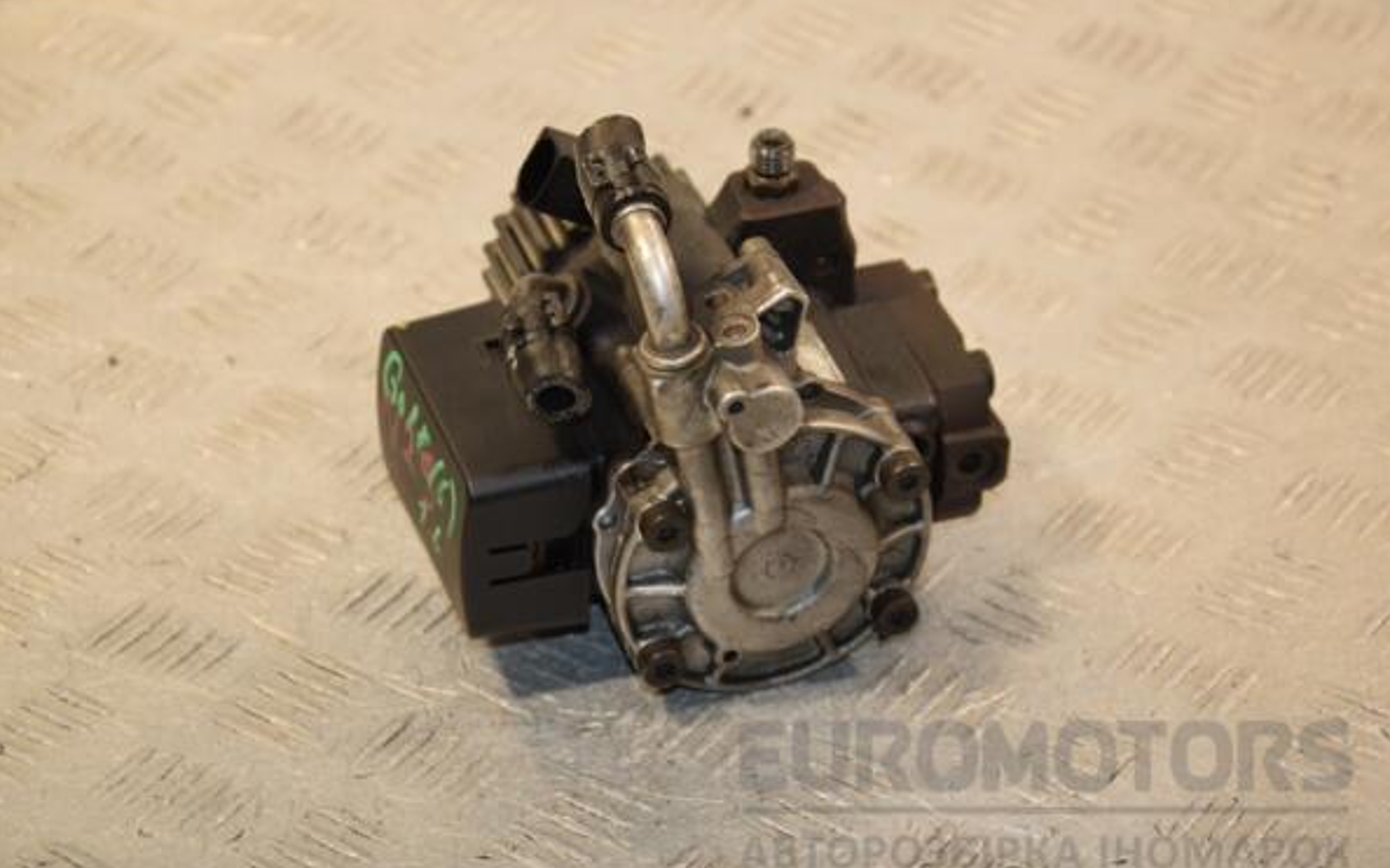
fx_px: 3863
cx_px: 695
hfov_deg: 20.4
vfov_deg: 12.8
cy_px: 445
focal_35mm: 102
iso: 800
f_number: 6.3
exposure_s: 1/200
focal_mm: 66
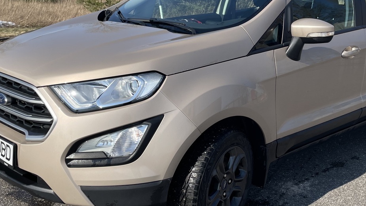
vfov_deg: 24.4
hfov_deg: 41.6
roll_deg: -0.4
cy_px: 79
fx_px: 475
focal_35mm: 49
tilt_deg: -9.4
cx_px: 241
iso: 32
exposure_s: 1/2451
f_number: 1.6
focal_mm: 4.2
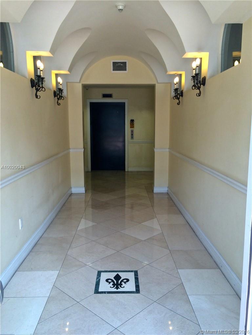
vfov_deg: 61.7
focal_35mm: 29
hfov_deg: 48.2
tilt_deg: -10.3
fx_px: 281
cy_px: 168
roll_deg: +1.4
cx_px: 126
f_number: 2.2
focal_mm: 4.15
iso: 40
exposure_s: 1/120
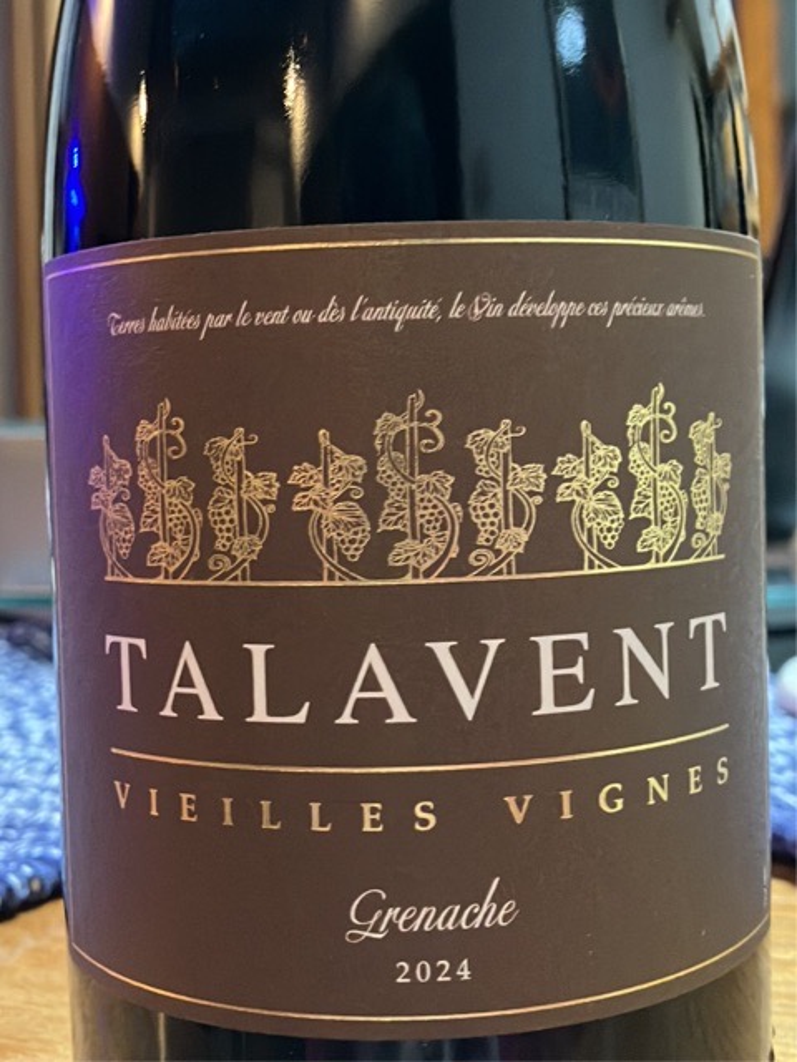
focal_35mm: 29
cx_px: 398
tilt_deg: -2.1
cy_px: 531
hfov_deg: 48.2
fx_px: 890
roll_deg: +1.2
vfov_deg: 61.7
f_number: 1.8
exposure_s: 1/42
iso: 800
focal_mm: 3.99
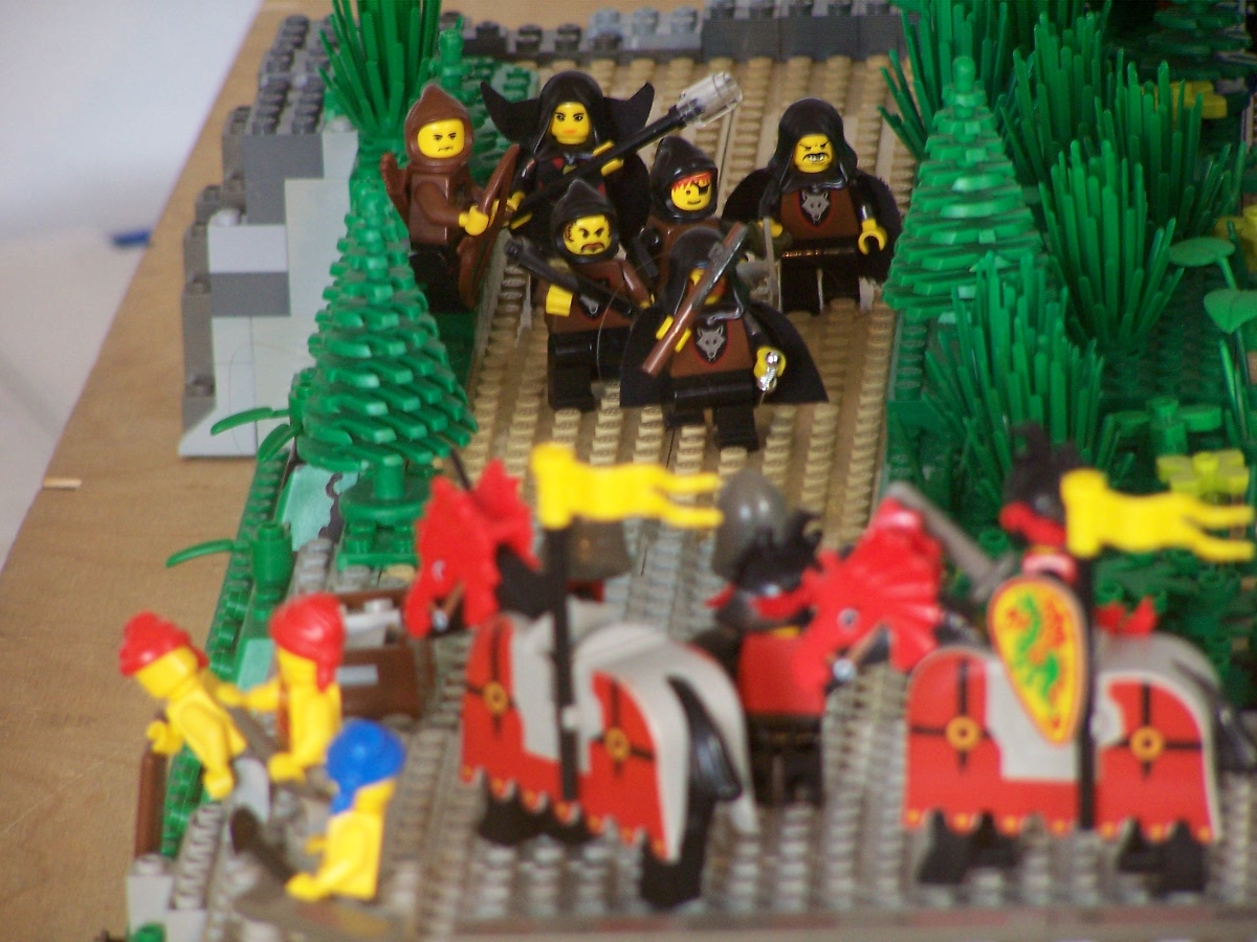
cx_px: 628
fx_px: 13799
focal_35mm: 380
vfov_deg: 3.9
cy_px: 471
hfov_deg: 5.2
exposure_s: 1/10
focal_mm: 63
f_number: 3.7
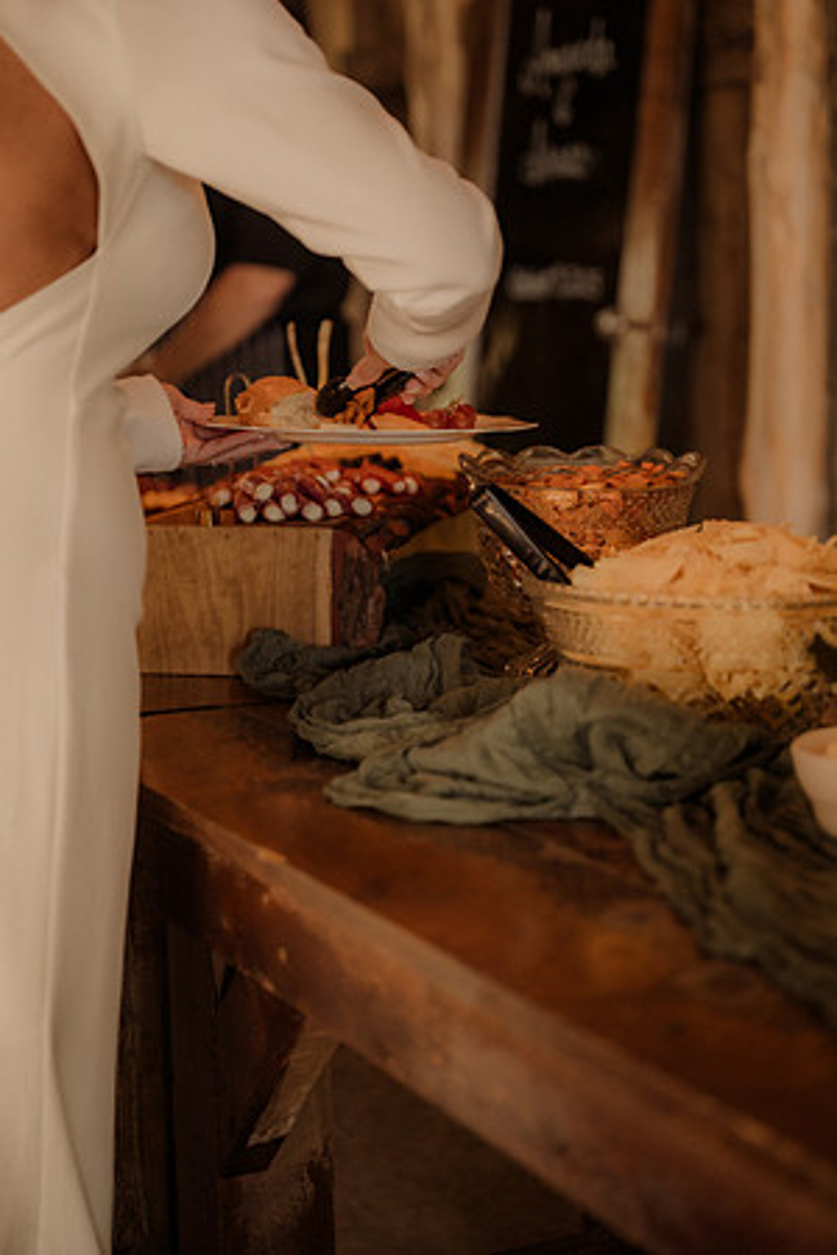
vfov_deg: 28.8
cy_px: 628
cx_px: 418
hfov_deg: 19.5
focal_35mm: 70
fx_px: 2441
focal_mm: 70
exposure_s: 1/250
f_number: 2.8
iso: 1250
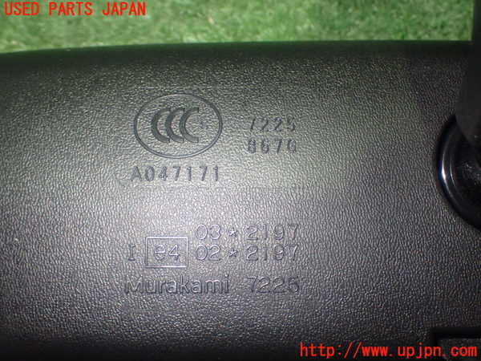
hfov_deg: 40.4
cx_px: 240
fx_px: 653
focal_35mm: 47
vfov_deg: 30.9
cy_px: 180
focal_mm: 8.4
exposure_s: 1/40
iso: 800
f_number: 3.1
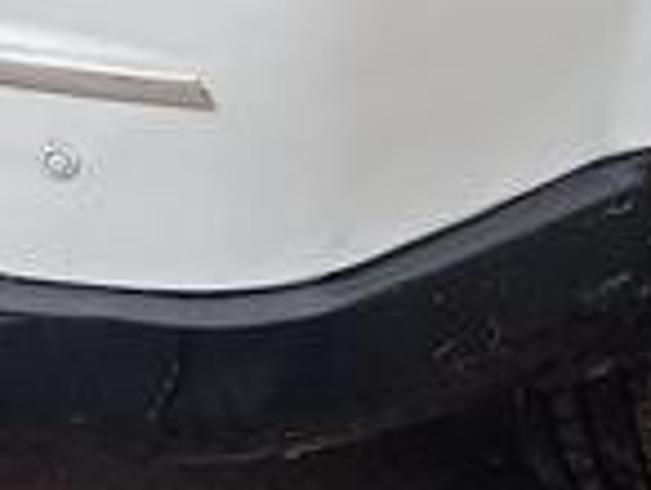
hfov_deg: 14.3
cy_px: -479
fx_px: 2355
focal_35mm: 125
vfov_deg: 10.9
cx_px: 1097
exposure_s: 1/292
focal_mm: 4.22
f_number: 1.8
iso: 58
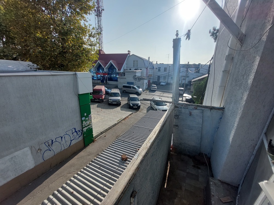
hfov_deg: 106.2
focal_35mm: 13
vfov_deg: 89.9
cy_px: 102
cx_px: 137
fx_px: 103
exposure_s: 1/1331
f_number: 2.2
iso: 50
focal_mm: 1.74
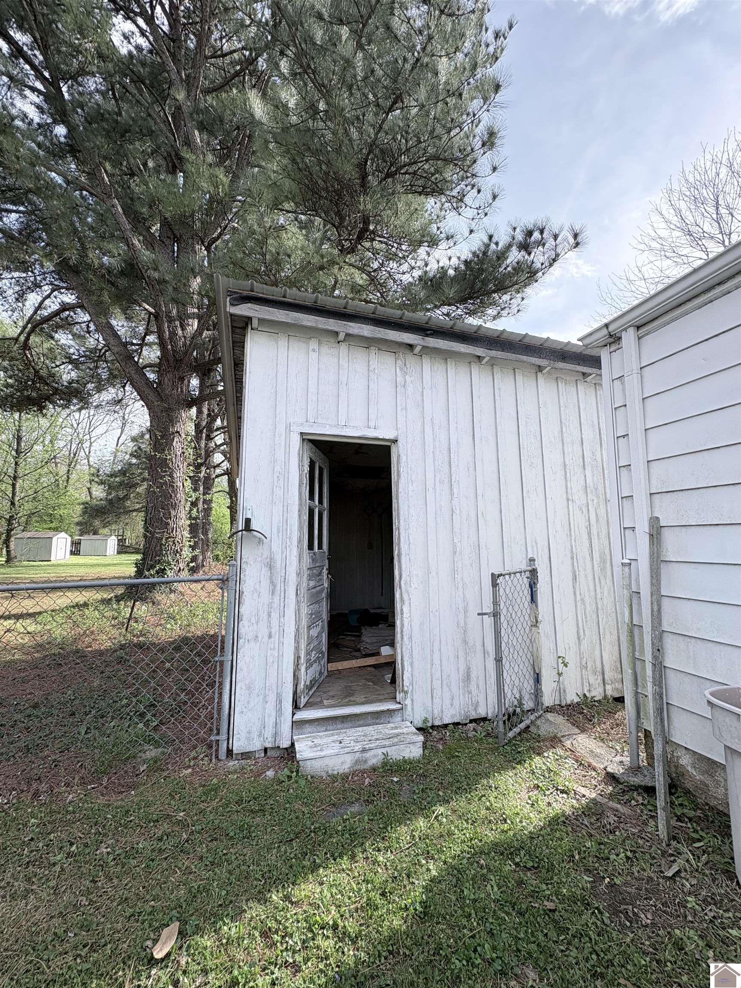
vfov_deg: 102.1
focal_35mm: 14
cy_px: 494
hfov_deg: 85.7
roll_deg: -0.4
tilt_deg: +7.4
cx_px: 370
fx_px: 400
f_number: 2.2
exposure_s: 1/641
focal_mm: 2.22
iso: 40
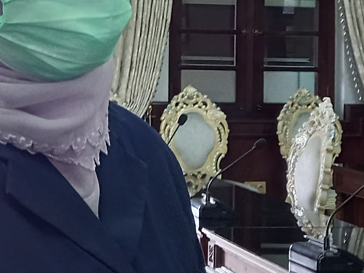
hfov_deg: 19.9
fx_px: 1020
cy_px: 29
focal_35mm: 97
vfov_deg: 15.1
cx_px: 49
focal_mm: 4.6
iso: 320
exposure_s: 1/25
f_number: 2
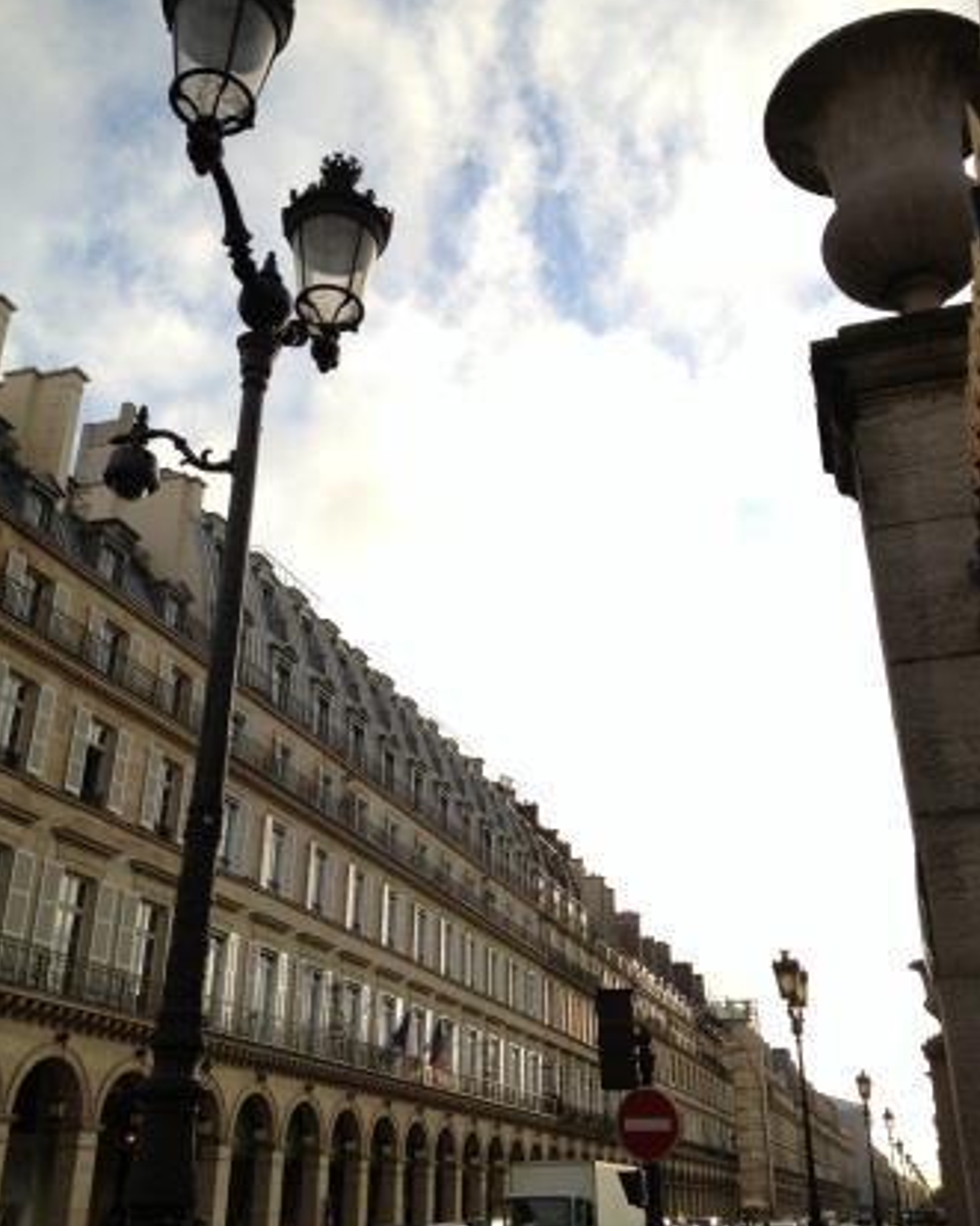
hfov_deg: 40.1
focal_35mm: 37
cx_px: 486
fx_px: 1342
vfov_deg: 49.1
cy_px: 592
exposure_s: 1/665
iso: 50
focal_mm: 4.28
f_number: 2.4
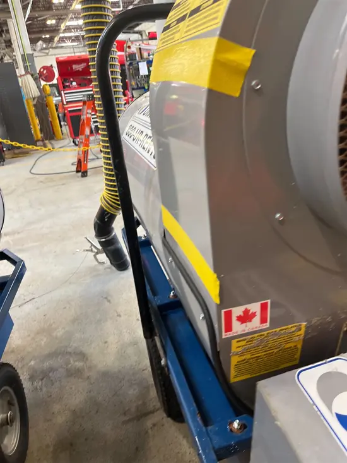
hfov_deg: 53.1
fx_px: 347
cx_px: 174
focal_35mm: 26
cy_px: 232
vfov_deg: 67.3
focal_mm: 5.1
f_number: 1.6
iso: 200
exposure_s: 1/60
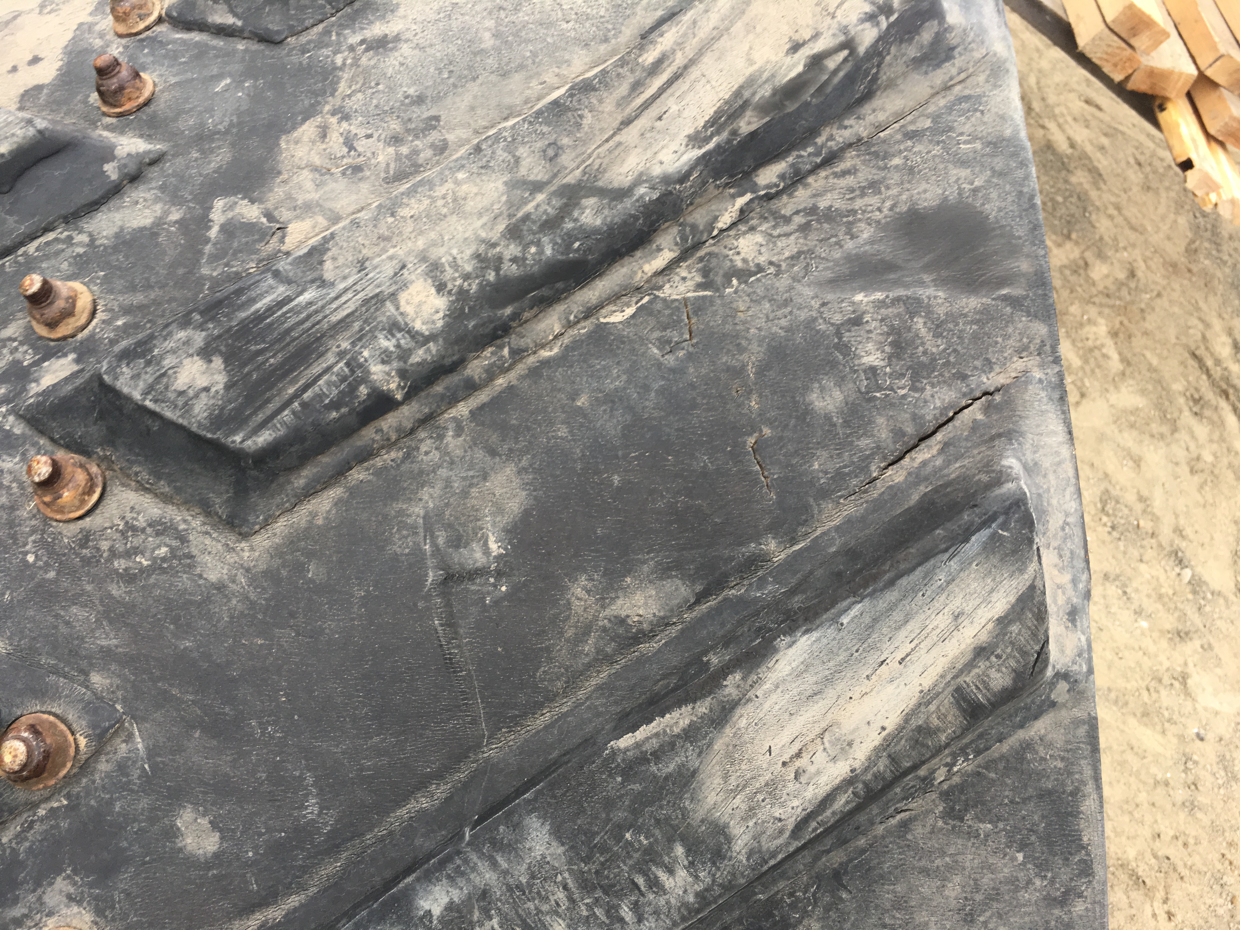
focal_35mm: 29
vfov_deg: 48.2
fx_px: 1039
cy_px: 465
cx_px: 620
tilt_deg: -48.1
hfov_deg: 61.7
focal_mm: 4.15
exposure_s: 1/120
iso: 40
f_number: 2.2
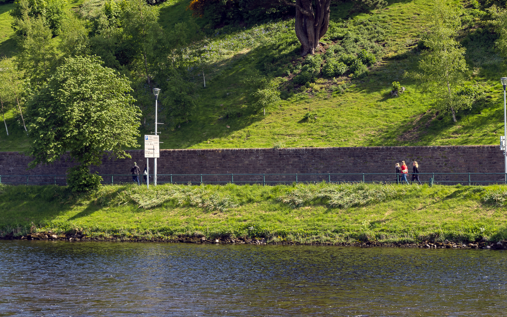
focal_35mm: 116
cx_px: 360
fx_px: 1603
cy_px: 24
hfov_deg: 17.9
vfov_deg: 11.2
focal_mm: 50
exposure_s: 1/80
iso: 100
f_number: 10
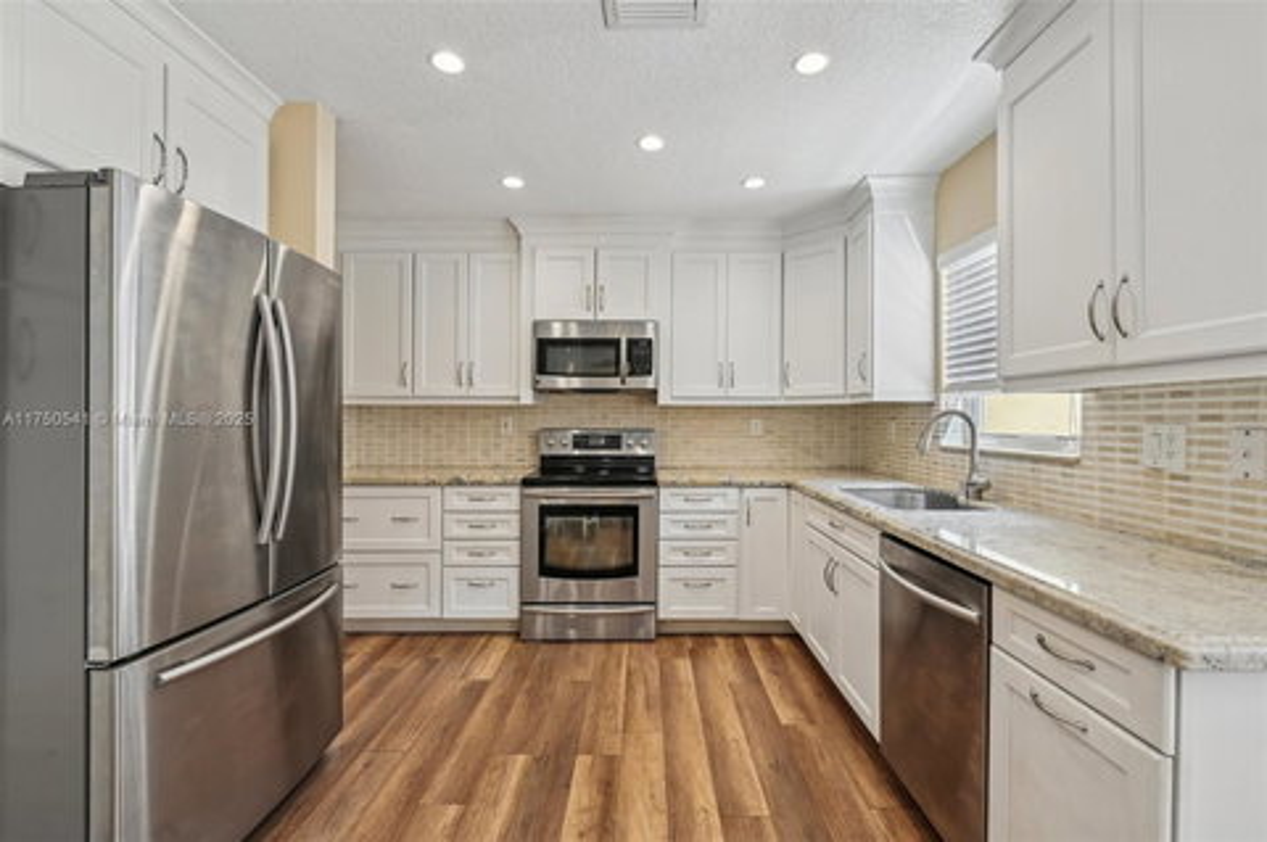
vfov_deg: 73.6
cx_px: 634
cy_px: 421
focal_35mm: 16
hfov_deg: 96.8
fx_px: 563
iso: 320
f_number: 8
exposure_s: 1/15
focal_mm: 16
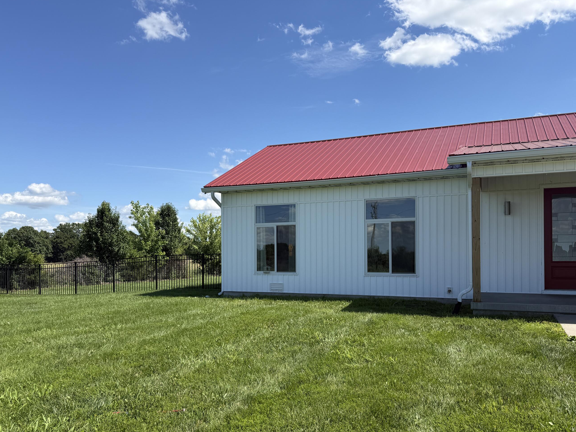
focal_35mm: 28
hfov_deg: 63.4
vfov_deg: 49.6
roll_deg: +0.0
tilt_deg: +1.1
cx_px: 302
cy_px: 249
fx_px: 466
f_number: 1.78
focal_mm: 6.76
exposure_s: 1/3953
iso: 80
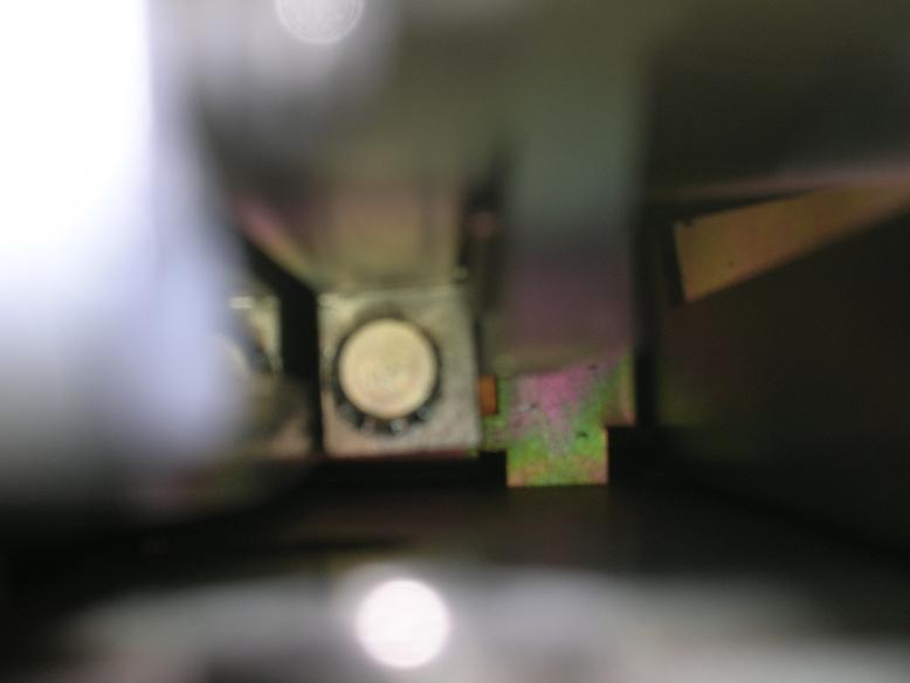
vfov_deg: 19.9
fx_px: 1946
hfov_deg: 26.3
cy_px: 342
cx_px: 455
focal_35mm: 74
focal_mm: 12.3
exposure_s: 1/60.1
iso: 50
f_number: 6.7
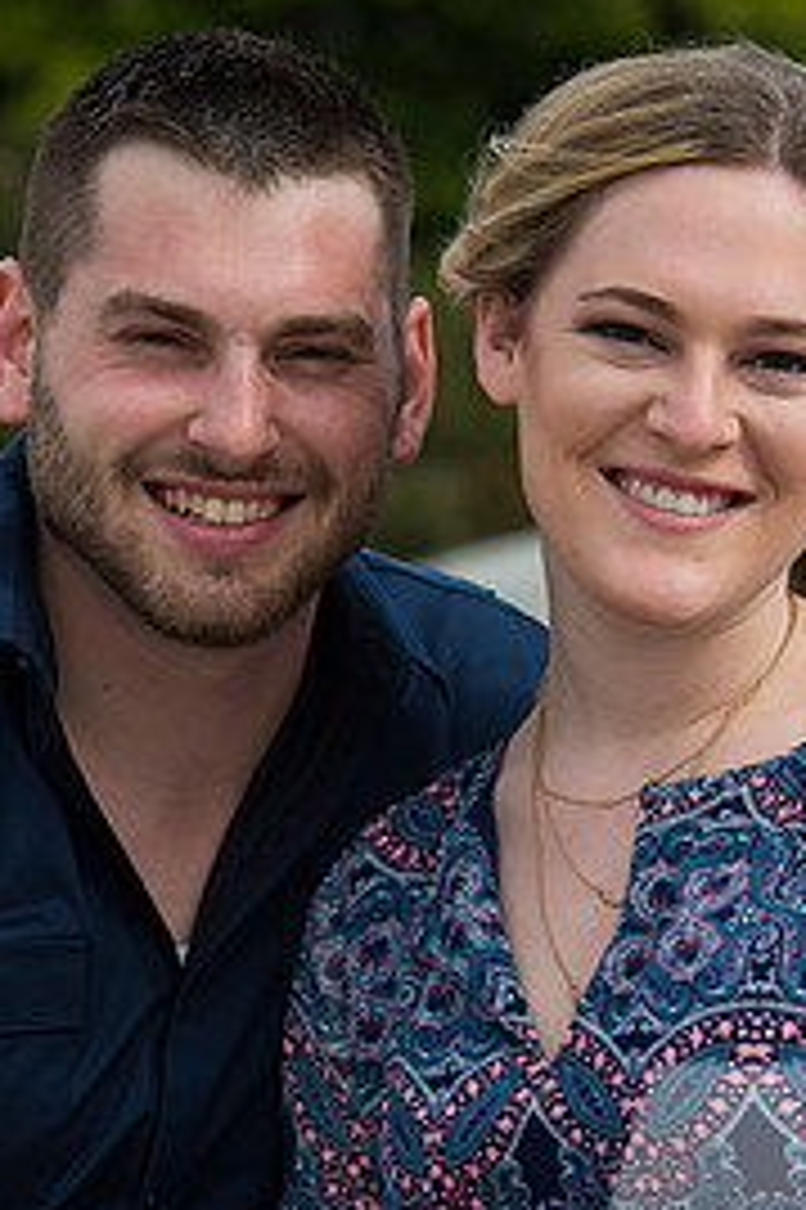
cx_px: 278
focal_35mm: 288
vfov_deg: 7.2
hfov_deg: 4.8
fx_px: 9684
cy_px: 805
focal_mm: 100
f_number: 5.6
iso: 160
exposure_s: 1/500
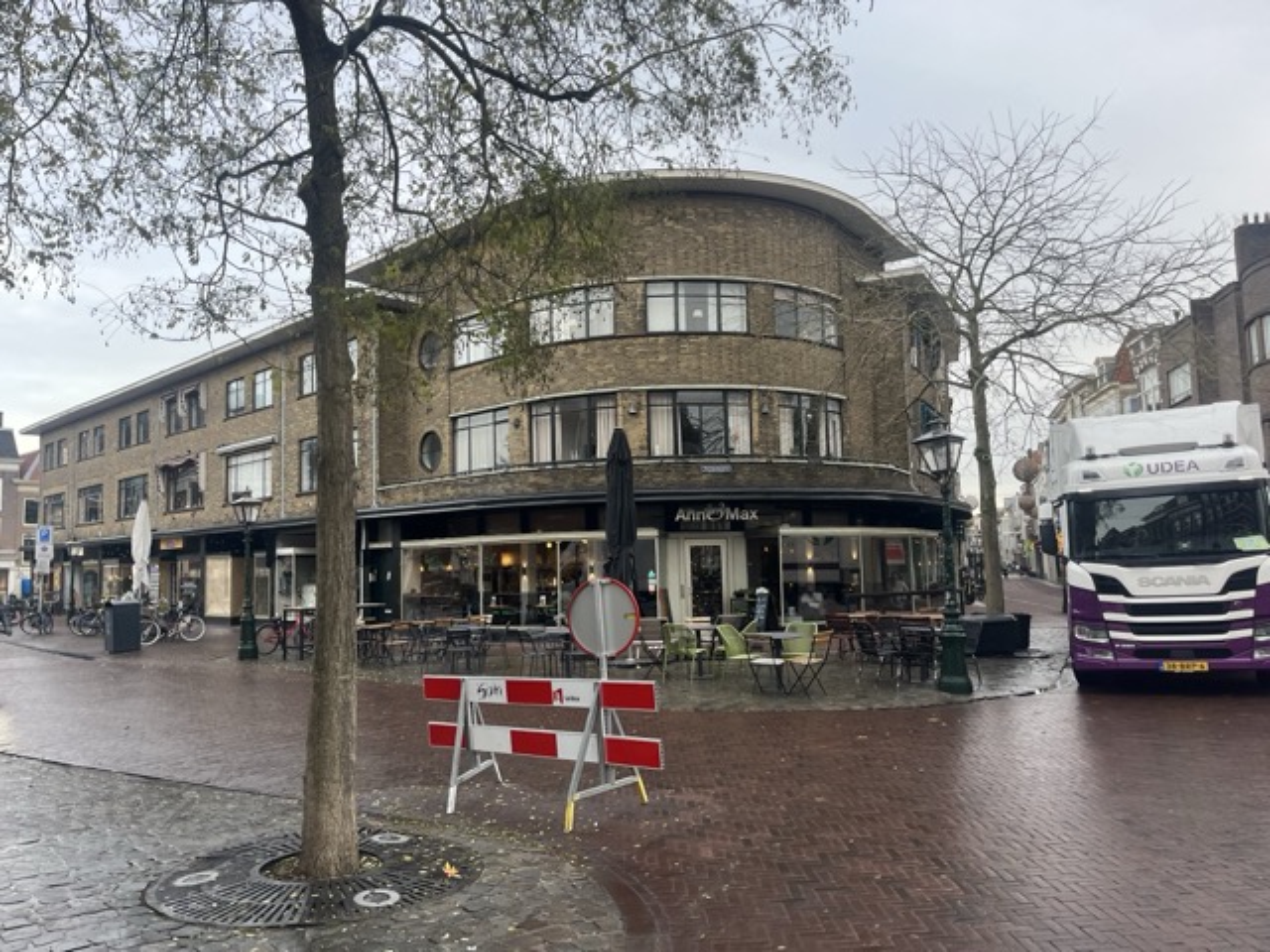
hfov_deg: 67.3
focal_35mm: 26
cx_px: 635
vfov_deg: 53.1
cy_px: 476
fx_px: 954
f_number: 1.6
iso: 40
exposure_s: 1/195
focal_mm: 5.1
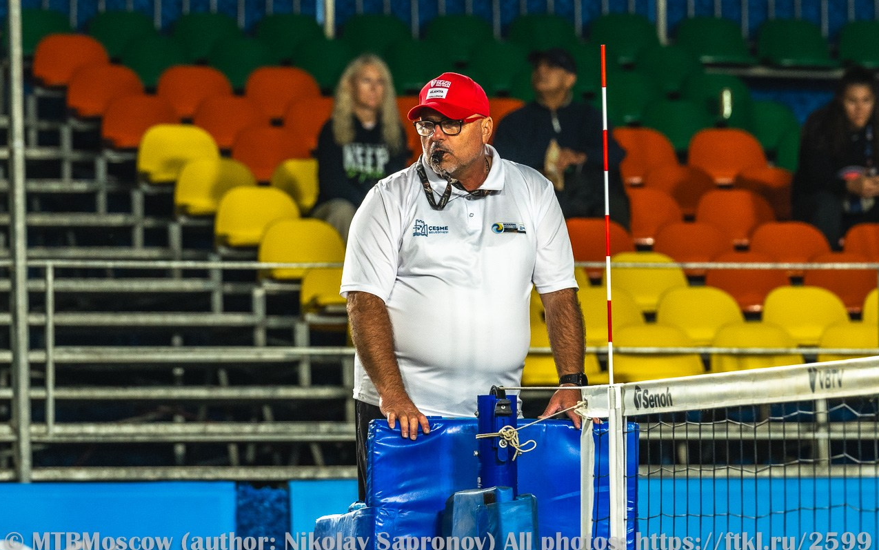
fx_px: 7355
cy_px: 267
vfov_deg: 4.3
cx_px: 438
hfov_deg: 6.8
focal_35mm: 307
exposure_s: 1/640
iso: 1250
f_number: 5
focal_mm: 200
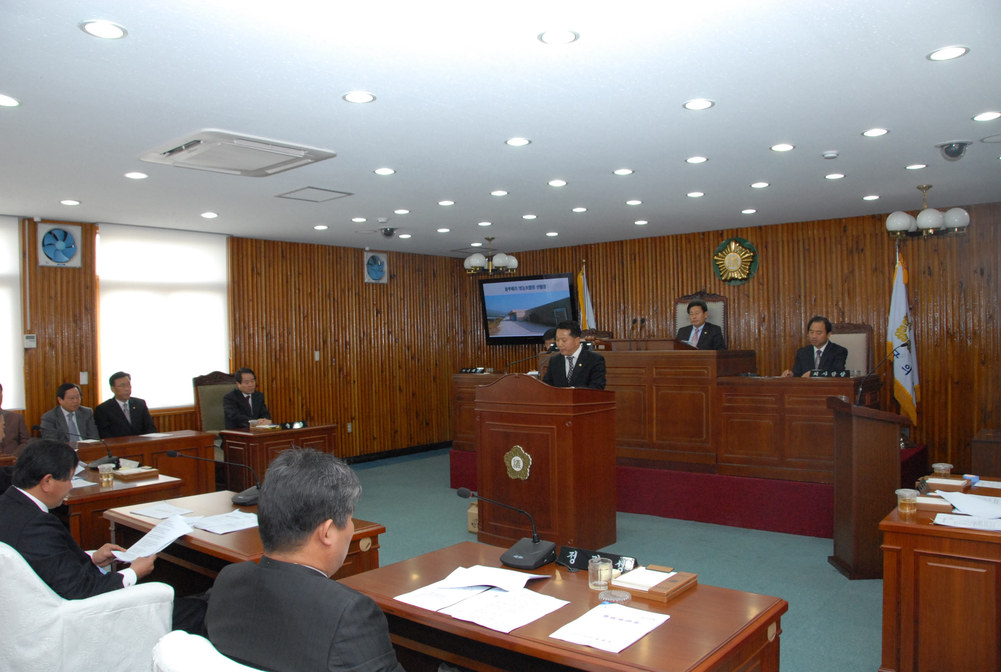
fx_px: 752
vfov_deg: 48.1
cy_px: 336
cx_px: 500
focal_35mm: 27
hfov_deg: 67.3
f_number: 7.1
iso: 800
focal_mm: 18
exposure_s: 1/60
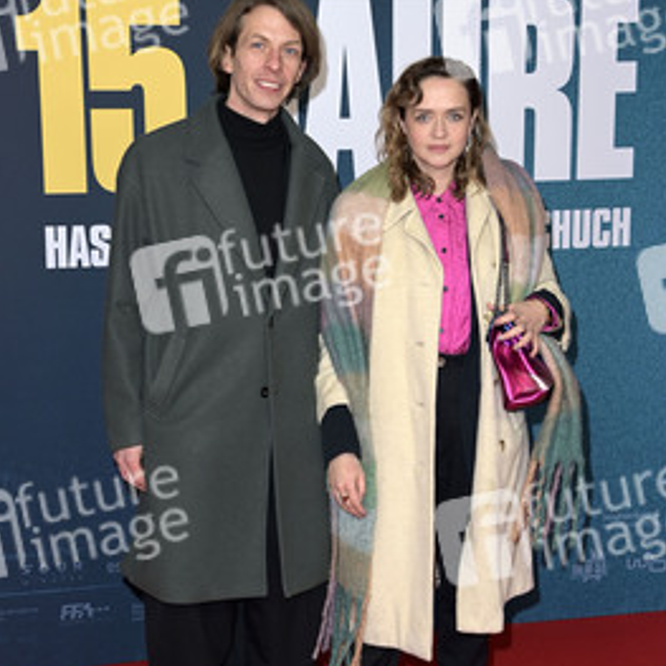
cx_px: 334
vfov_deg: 27.7
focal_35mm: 62
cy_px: 400
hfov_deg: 27.7
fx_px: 1350
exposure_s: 1/250
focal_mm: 48
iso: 640
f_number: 5.6
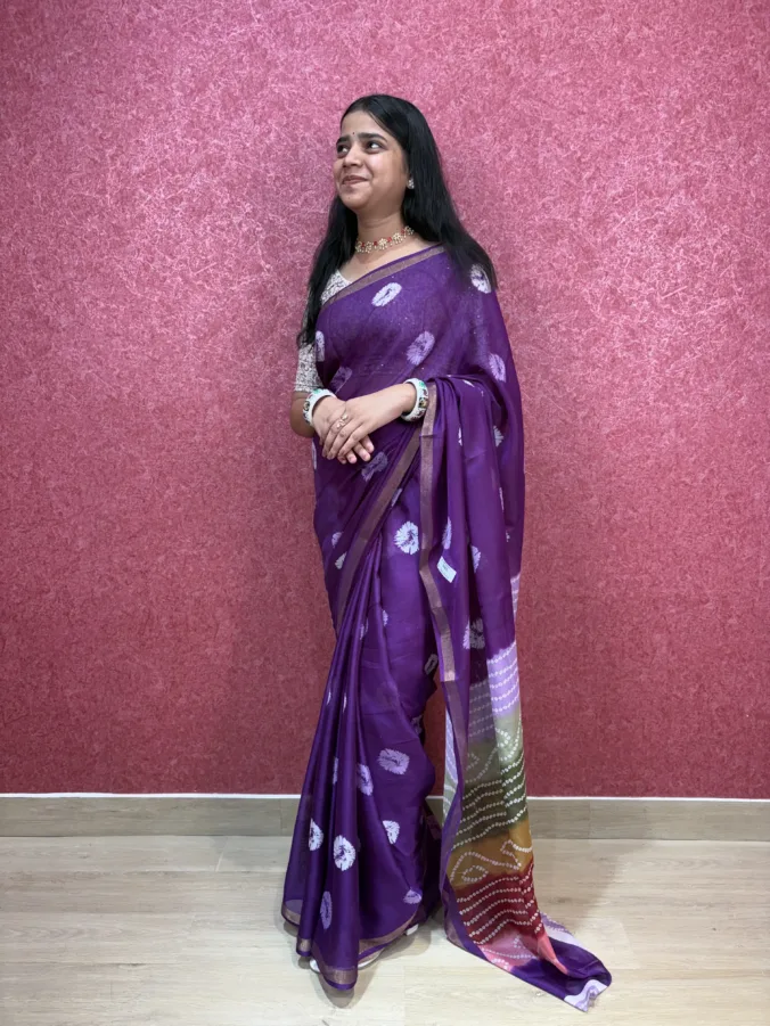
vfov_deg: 67.3
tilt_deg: -8.4
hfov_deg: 53.1
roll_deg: +1.0
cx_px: 385
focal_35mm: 26
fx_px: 771
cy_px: 513
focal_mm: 5.96
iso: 40
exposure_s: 1/121
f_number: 1.6
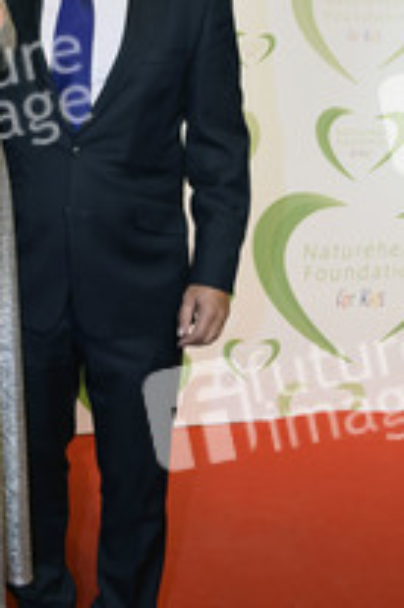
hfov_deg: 20.1
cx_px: 27
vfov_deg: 30.5
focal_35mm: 66
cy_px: 254
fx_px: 1113
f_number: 6.3
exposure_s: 1/125
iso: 2000
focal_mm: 34
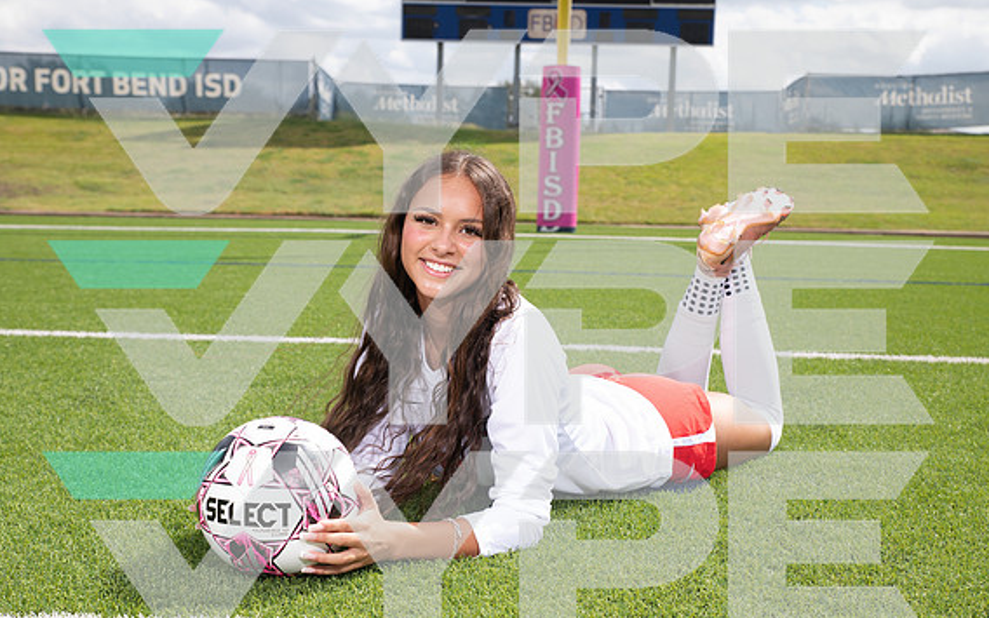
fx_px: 1348
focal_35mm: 50
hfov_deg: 40.3
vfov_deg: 25.8
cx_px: 491
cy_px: 333
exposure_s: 1/400
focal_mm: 48
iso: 125
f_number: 7.1
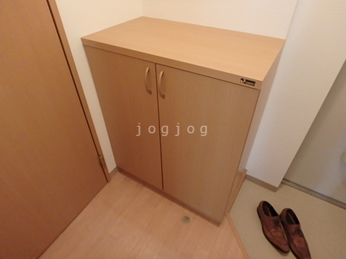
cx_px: 173
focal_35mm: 21
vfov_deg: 63.4
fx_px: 210
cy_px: 130
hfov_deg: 79.0
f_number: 3.5
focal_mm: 3.7
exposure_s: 1/25
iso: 800
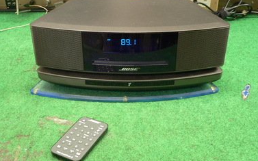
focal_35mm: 46
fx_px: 323
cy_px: 79
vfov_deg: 27.9
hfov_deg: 43.5
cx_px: 129
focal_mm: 7.1
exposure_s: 1/6
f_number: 2.8
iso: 200
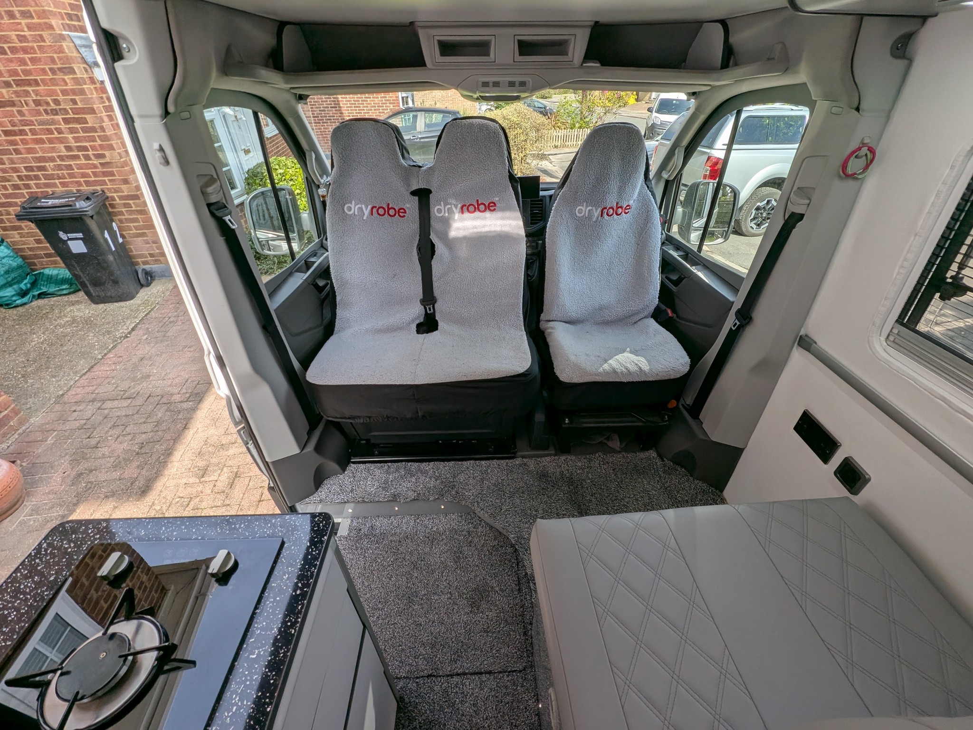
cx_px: 486
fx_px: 365
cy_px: 365
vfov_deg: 89.9
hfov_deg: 106.2
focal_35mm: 13
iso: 39
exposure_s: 1/479
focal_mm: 1.95
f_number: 2.2
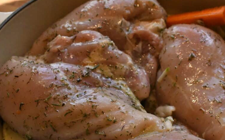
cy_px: 98
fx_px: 380
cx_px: 139
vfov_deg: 20.8
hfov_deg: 32.8
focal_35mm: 62
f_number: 6.3
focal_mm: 30
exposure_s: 1/8000
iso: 20000
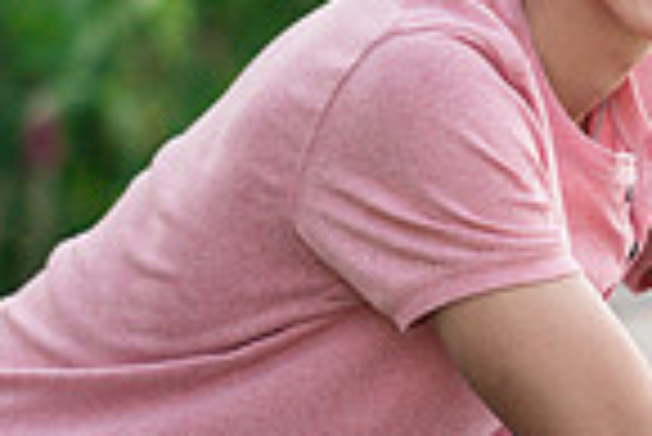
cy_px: 148
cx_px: 652
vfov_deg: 2.3
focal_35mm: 605
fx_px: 10968
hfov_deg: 3.4
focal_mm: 195
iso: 800
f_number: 2.8
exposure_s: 1/3200
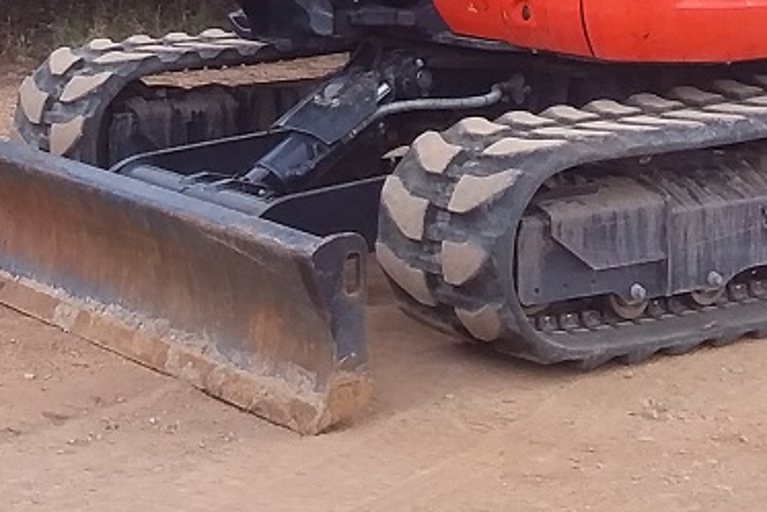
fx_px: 2174
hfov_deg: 19.1
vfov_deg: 12.9
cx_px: -109
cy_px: -177
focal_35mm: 102
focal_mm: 2.91
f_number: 1.9
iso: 40
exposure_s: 1/334
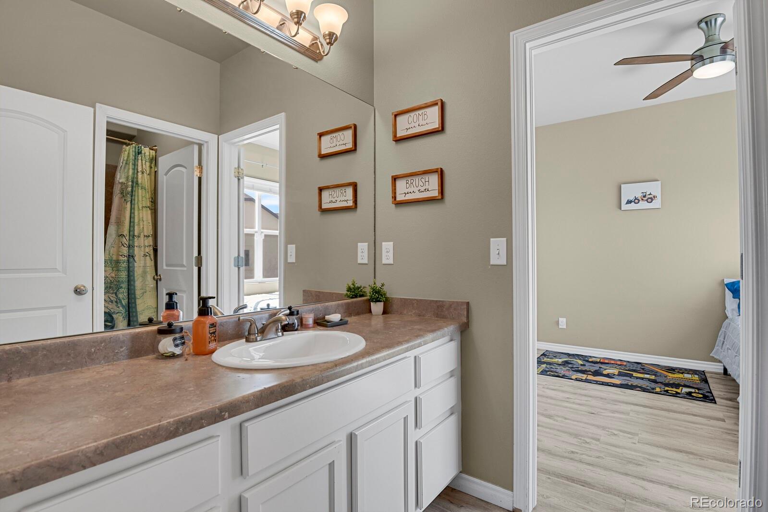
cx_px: 384
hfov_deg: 93.3
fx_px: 363
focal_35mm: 17
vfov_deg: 70.4
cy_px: 256
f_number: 8
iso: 3200
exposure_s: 1/20
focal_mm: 17
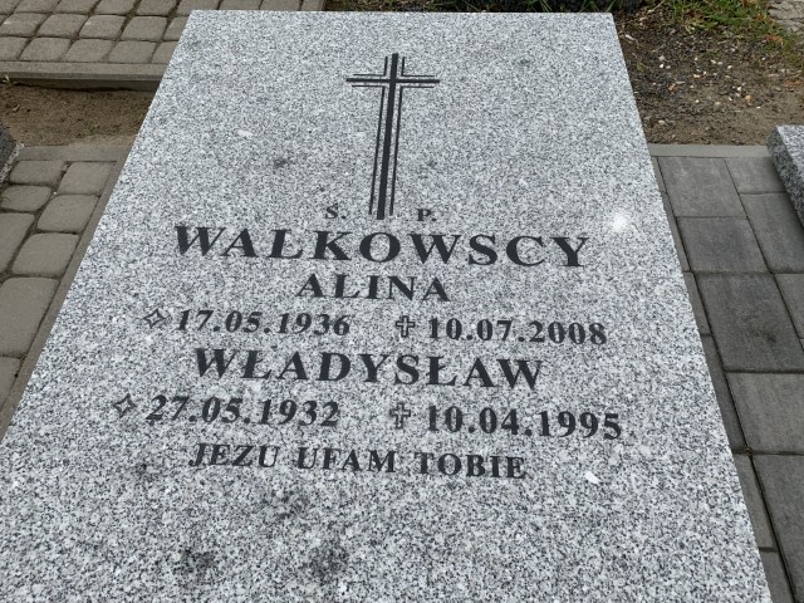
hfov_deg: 67.3
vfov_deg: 53.1
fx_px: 604
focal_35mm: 26
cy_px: 302
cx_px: 402
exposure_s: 1/1536
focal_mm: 4.25
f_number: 1.8
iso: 25
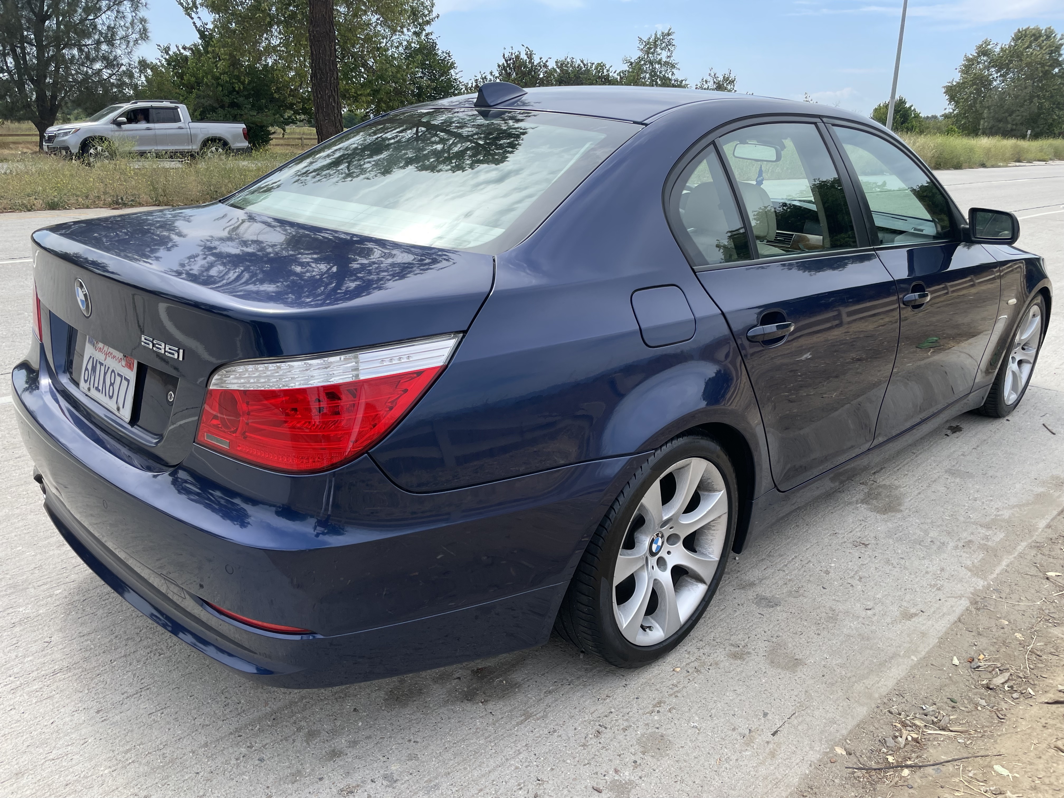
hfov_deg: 67.3
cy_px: 399
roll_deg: -1.2
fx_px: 799
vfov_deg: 53.1
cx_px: 532
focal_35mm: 26
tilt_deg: -18.7
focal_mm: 4.2
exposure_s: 1/1855
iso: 32
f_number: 1.6
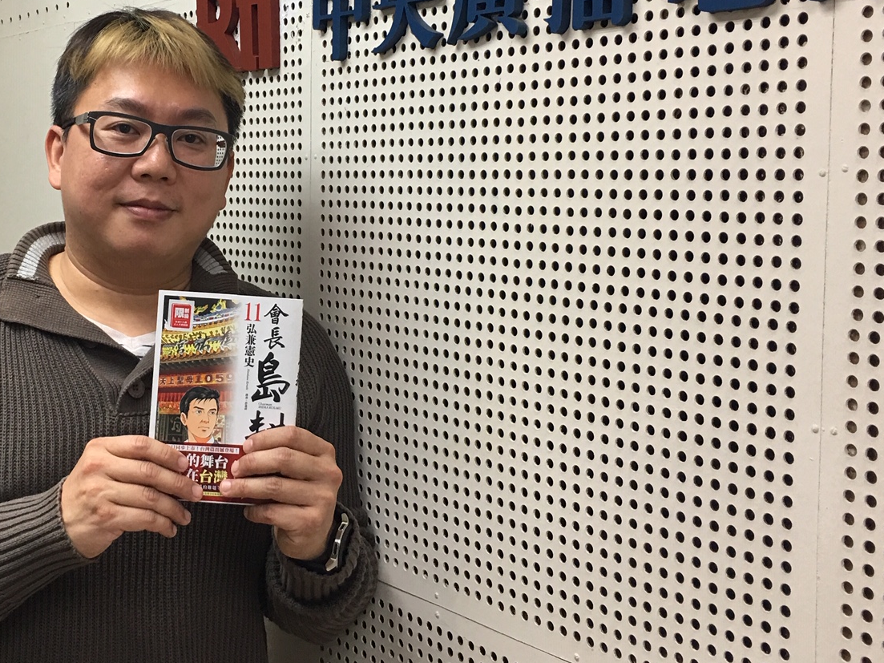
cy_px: 248
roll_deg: -0.1
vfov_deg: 27.4
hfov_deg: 35.4
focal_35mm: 53
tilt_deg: -2.1
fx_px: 1353
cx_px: 227
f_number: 2.2
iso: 40
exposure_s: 1/30
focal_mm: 4.15
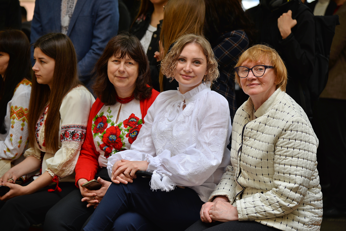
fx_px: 1154
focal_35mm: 120
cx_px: 173
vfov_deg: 11.4
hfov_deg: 17.1
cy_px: 116
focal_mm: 120
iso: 100
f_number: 4.5
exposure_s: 1/200
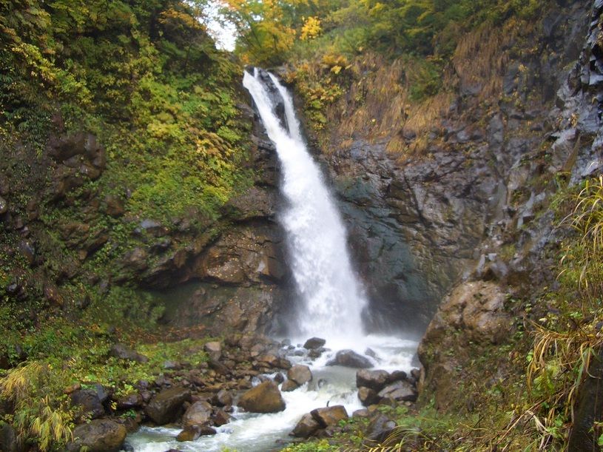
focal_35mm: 35
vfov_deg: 40.7
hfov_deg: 52.6
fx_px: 610
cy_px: 226
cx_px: 302
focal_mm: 5.8
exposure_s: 1/100
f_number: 2.6
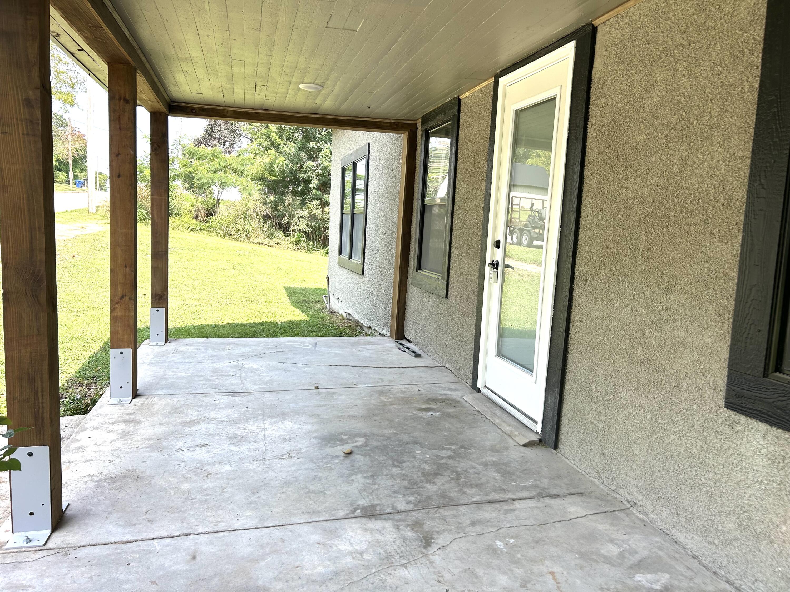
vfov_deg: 53.1
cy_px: 296
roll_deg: -2.3
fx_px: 593
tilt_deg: -6.3
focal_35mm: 26
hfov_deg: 67.3
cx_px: 395
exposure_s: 1/846
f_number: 1.5
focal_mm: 5.7
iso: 50
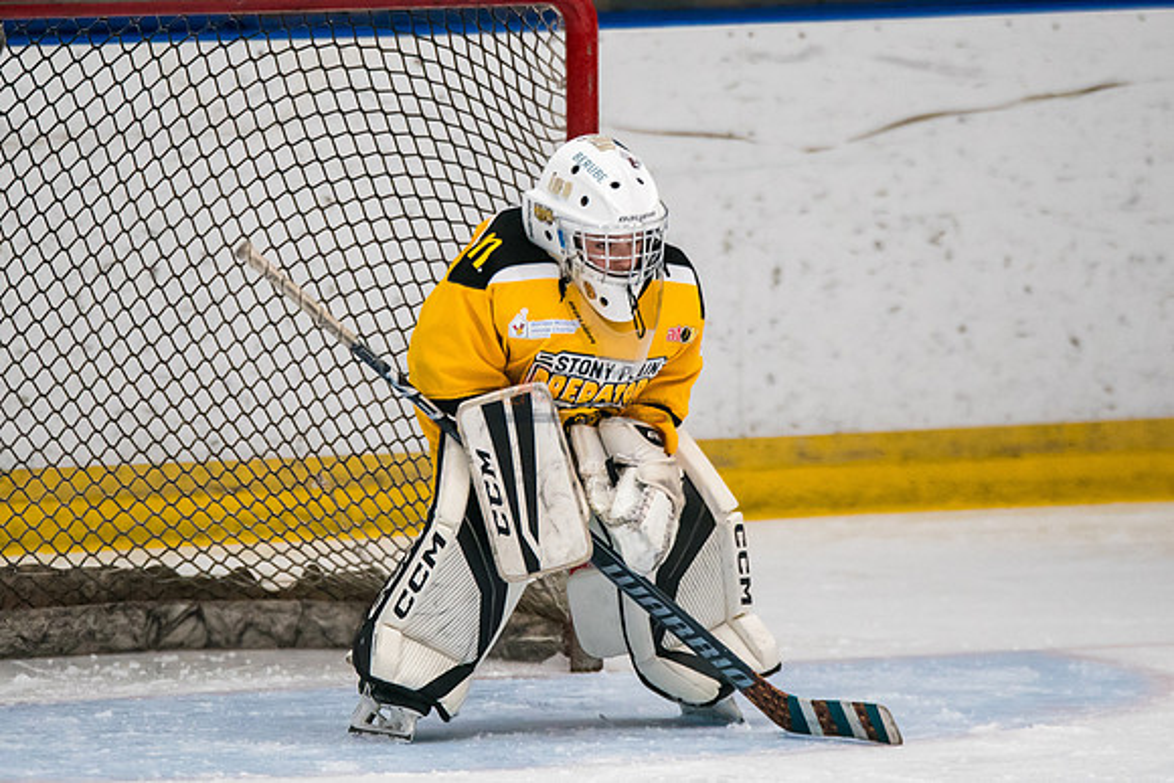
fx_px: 17085
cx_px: 582
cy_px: 346
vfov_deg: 2.6
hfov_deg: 3.9
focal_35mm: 524
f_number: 3.2
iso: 2500
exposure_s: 1/2000
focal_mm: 300
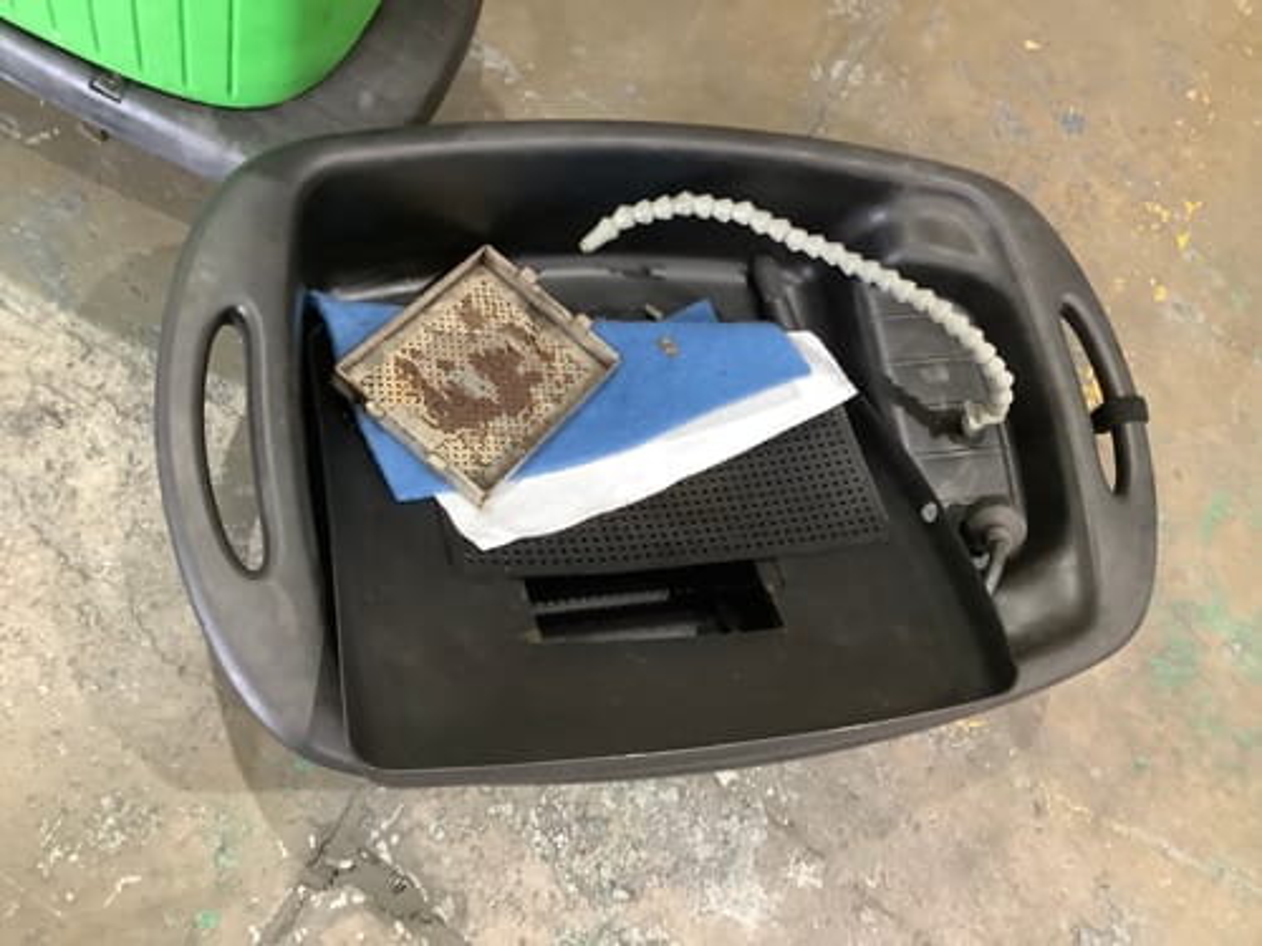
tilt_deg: -64.8
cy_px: 473
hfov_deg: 58.4
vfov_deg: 45.4
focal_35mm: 31
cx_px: 631
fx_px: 1130
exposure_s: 1/33
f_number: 2.4
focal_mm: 3.3
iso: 400
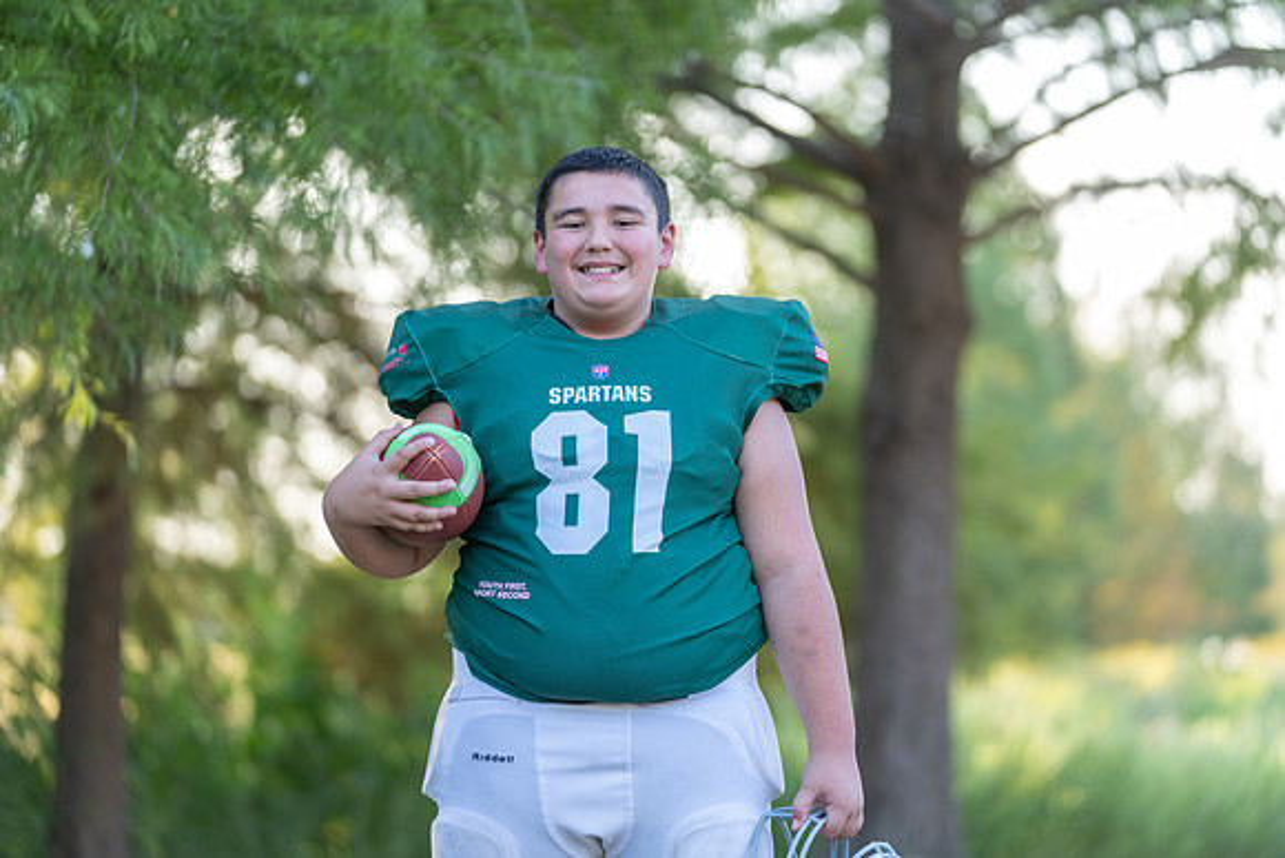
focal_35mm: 133
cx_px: 642
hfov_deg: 15.4
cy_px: 429
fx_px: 4748
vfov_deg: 10.3
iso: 250
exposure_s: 1/320
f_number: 2.8
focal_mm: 133
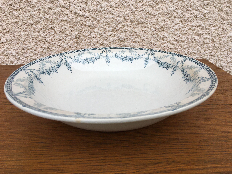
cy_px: 87
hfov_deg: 61.7
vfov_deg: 48.2
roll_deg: +1.9
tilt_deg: -21.7
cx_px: 116
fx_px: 194
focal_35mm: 29
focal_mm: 4.15
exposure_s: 1/557
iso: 25
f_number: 2.2
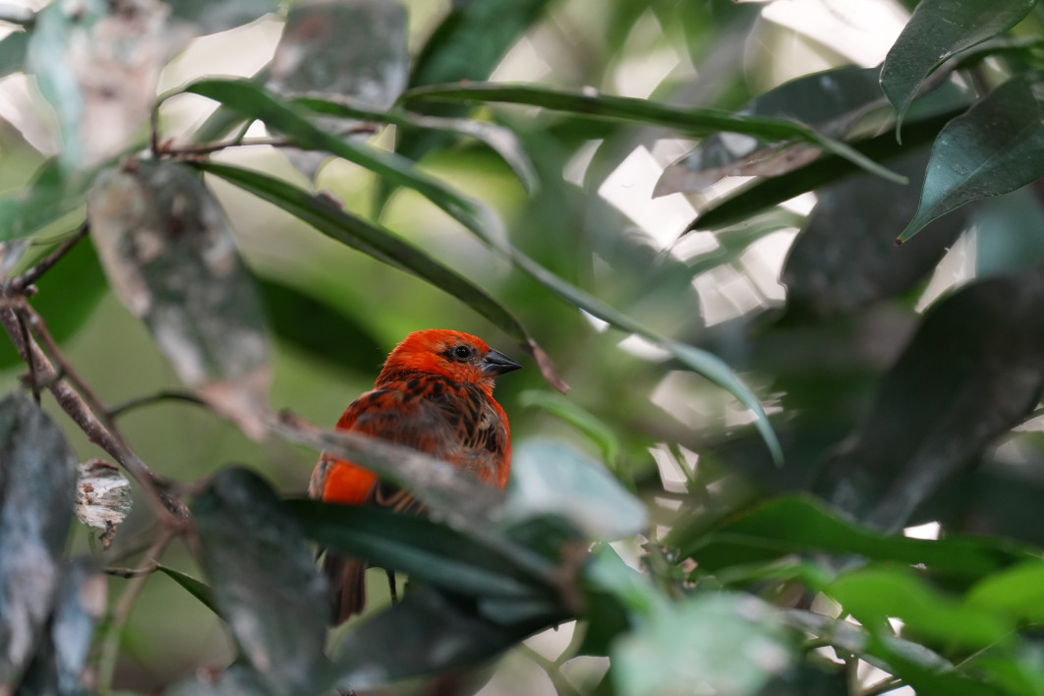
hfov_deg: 5.2
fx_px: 11599
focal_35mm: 400
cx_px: 522
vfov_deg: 3.4
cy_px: 348
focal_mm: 400
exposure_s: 1/160
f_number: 4.5
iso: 3200
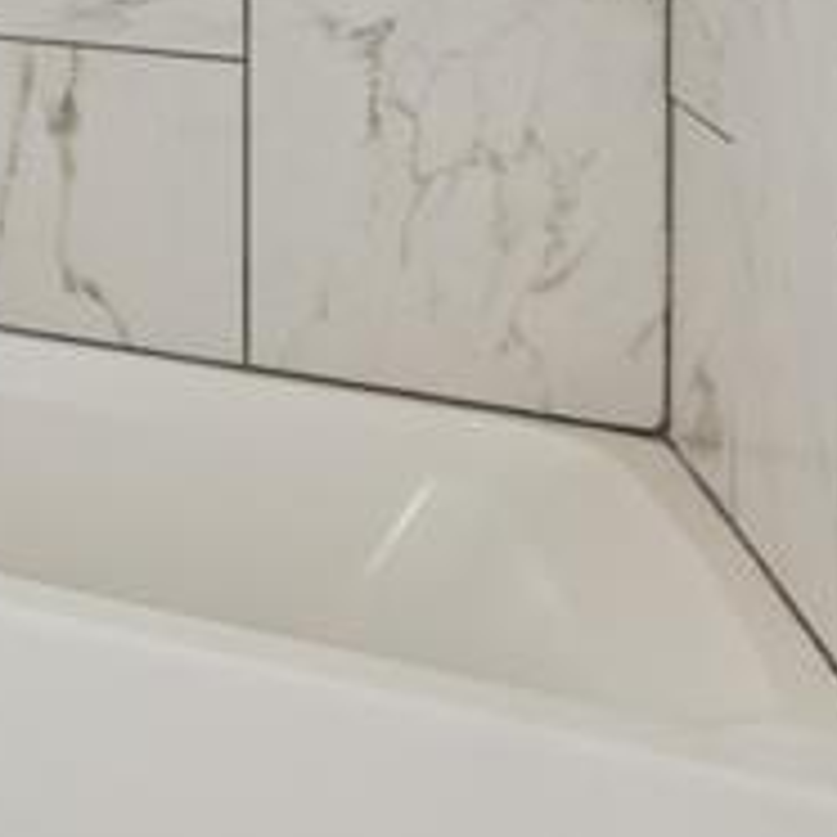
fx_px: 1915
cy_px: -297
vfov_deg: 21.8
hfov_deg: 13.0
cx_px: -1436
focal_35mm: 70
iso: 400
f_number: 8
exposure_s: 1/40
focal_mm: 10
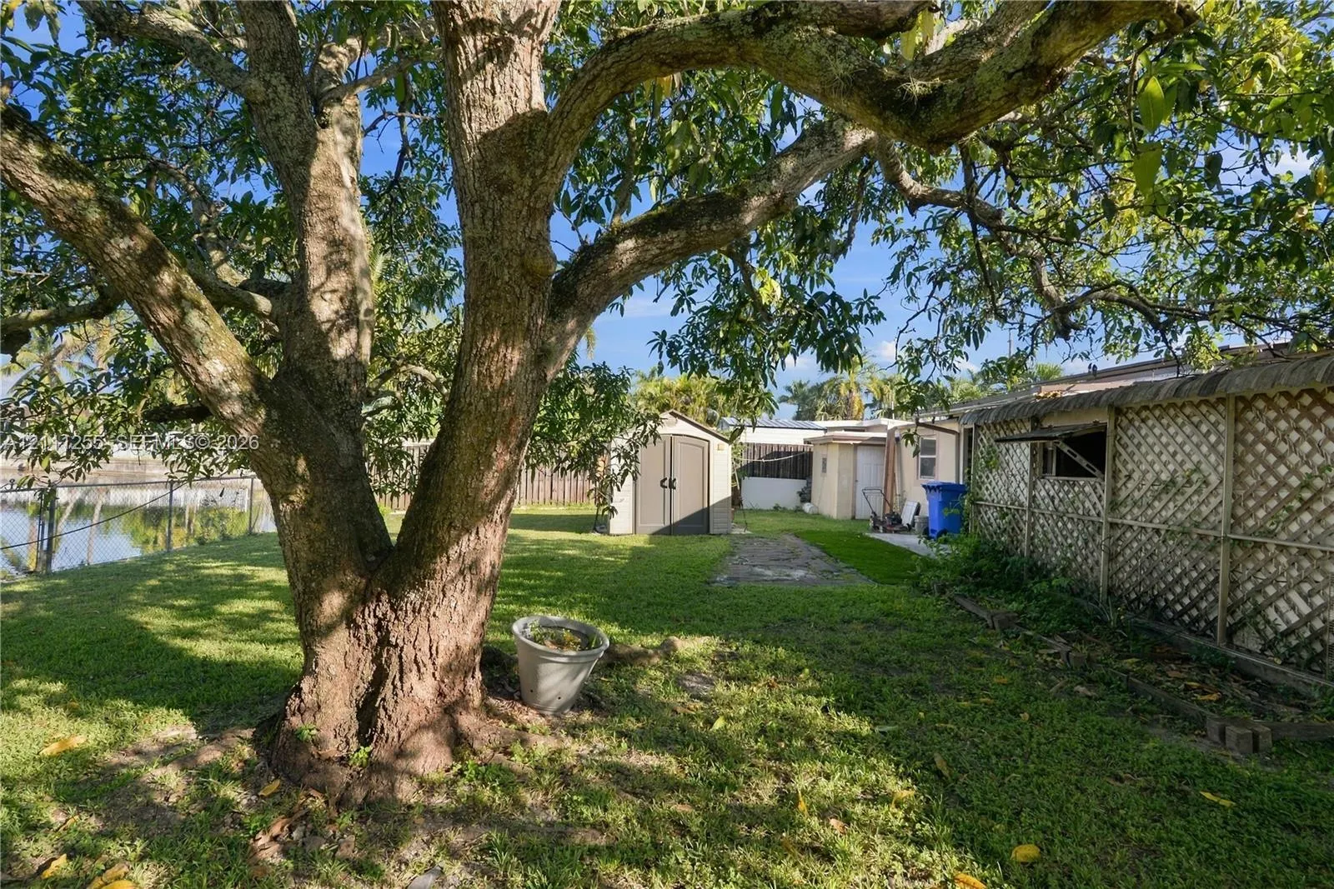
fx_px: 593
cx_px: 667
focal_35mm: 16
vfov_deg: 73.8
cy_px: 444
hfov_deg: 96.7
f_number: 11
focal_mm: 16
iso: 320
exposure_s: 1/125
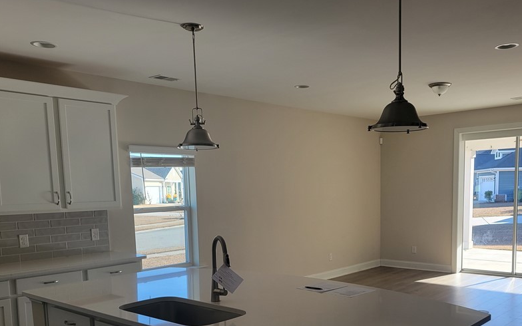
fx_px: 512
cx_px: 295
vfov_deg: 34.7
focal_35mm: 36
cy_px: 236
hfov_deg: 53.8
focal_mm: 5.4
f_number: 1.8
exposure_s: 1/199
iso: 40
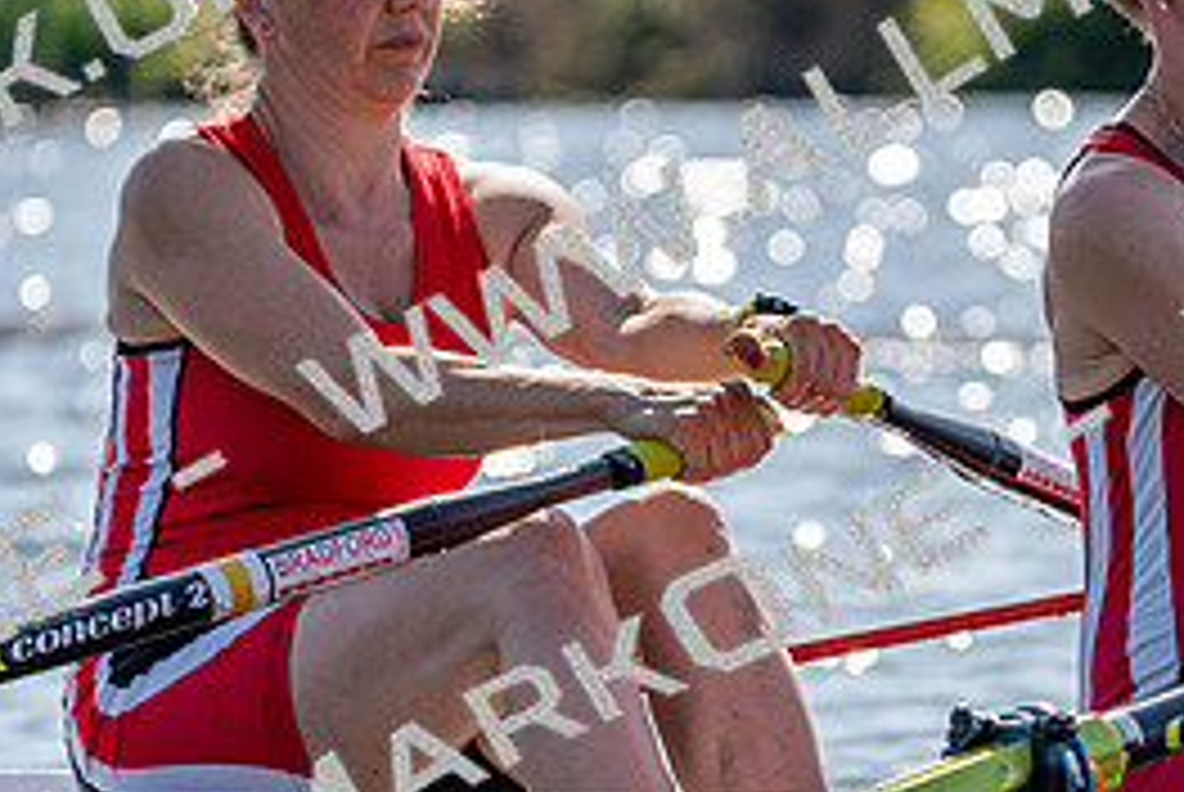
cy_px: 448
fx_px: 14520
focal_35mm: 441
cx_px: 855
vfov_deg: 3.1
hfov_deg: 4.7
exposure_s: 1/2000
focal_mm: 200
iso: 320
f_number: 5.6
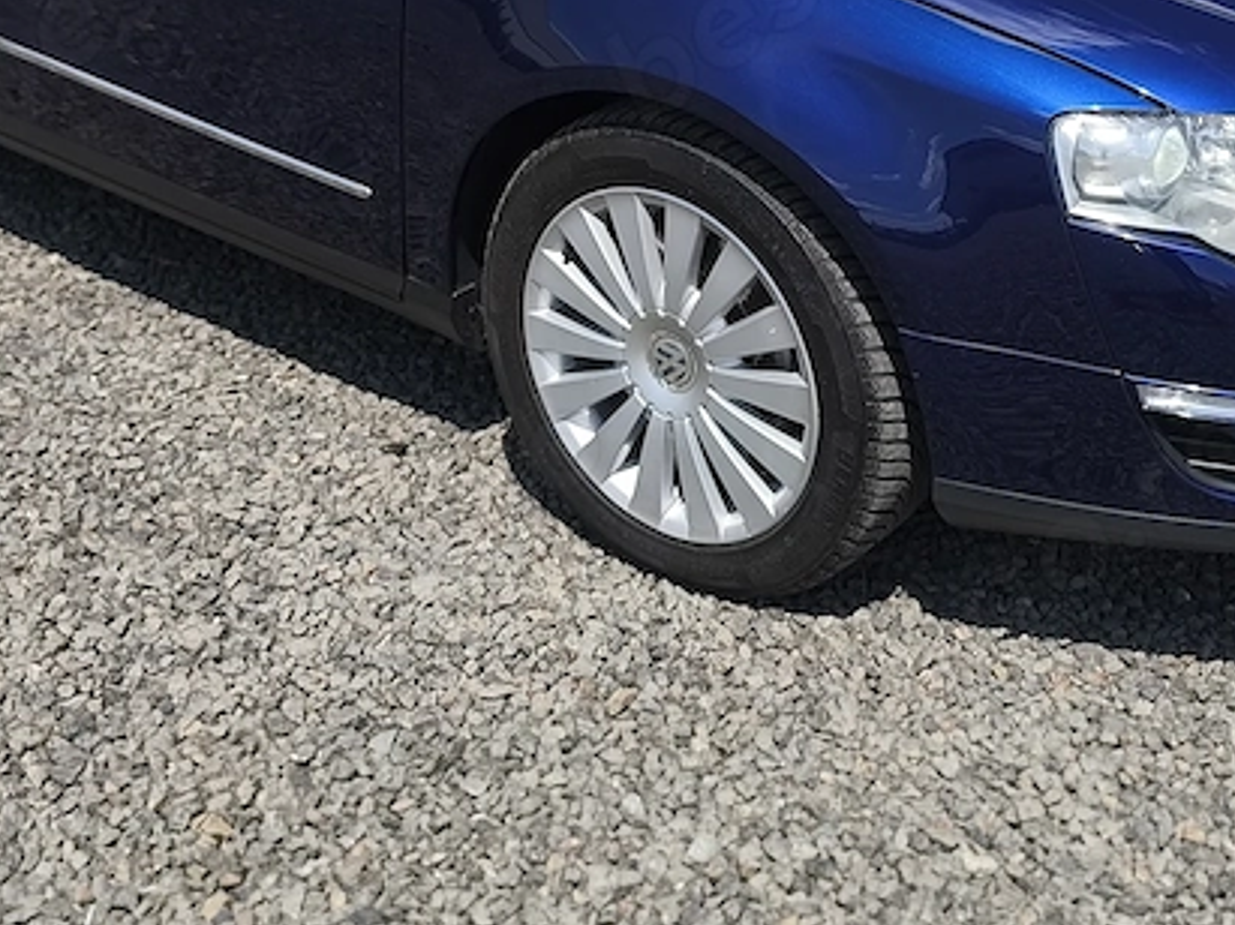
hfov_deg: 34.3
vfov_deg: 24.6
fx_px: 1997
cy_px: -57
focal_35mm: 56
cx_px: 667
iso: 50
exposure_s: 1/880
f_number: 1.65
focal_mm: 6.14
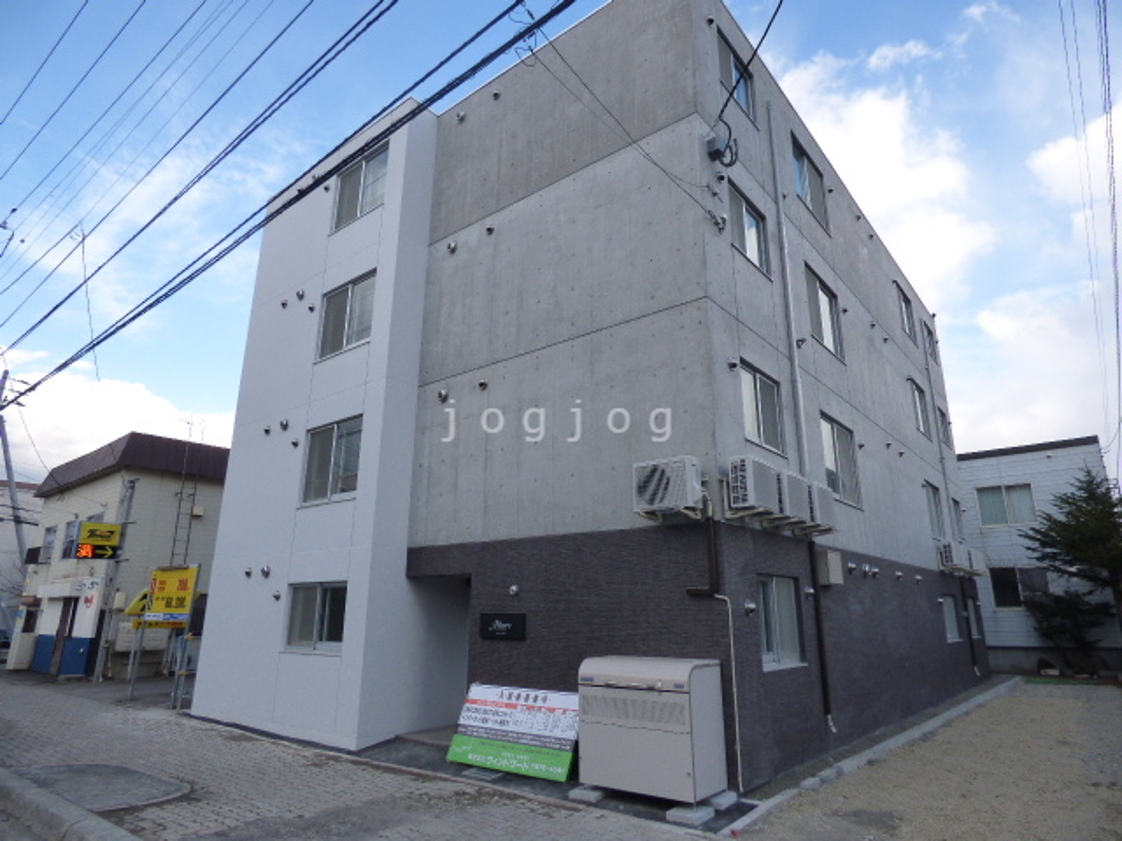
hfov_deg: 81.7
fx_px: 648
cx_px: 561
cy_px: 420
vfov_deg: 66.0
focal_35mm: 20
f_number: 2.8
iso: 160
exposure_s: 1/800
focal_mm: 3.58
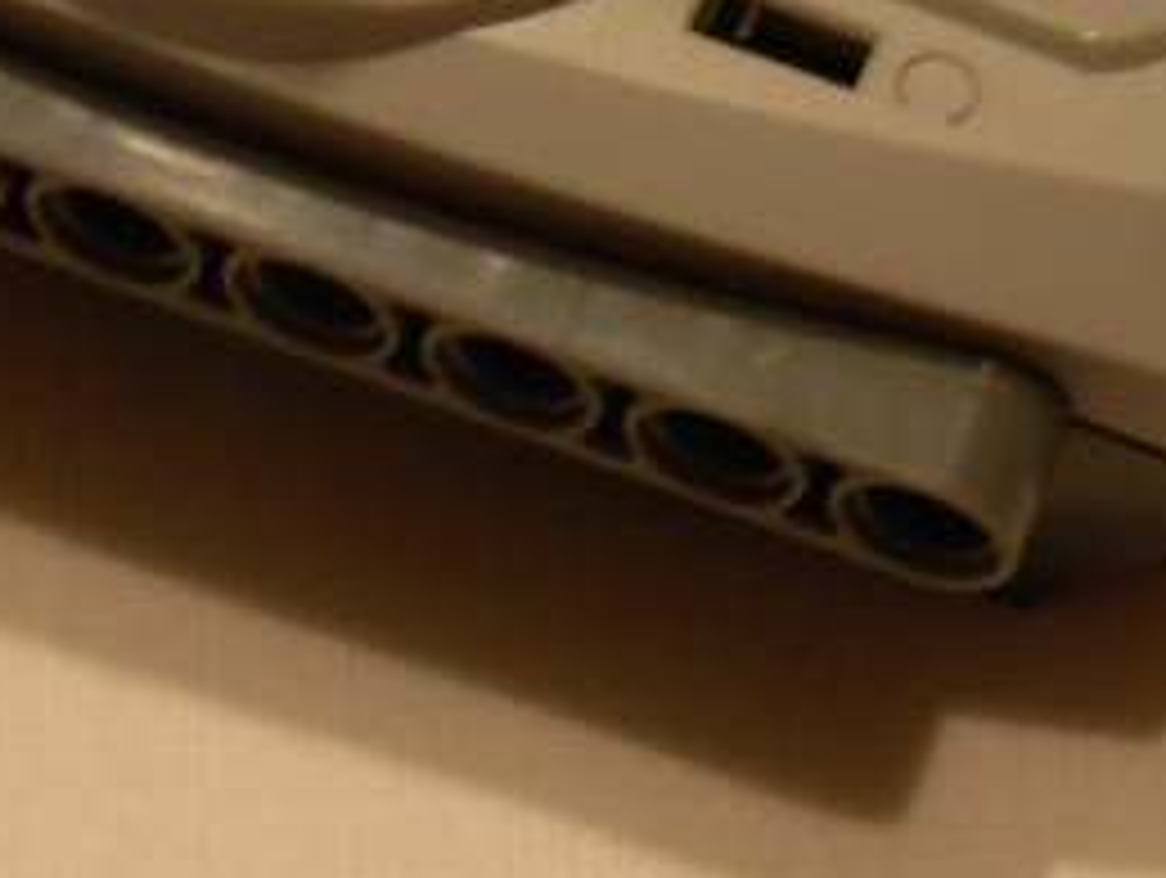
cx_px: 333
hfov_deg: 13.1
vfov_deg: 9.9
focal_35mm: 150
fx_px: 5060
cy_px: 32
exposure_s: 1/8
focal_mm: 6.3
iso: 79
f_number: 2.9
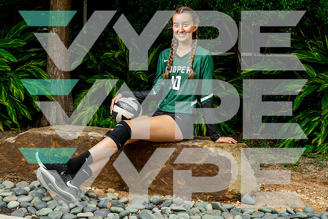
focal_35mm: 48
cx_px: 164
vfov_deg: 28.1
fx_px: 437
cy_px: 110
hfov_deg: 41.1
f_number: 5.6
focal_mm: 48
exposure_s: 1/200
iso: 100
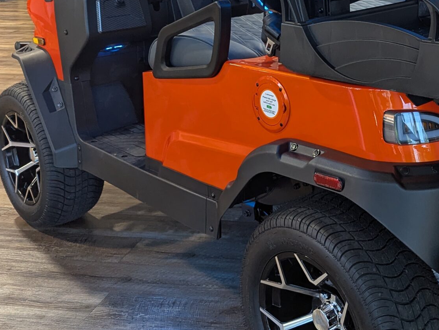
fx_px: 698
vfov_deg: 25.6
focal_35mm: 55
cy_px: 16
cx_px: 400
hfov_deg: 33.0
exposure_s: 1/120
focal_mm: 6.81
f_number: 1.85
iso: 193
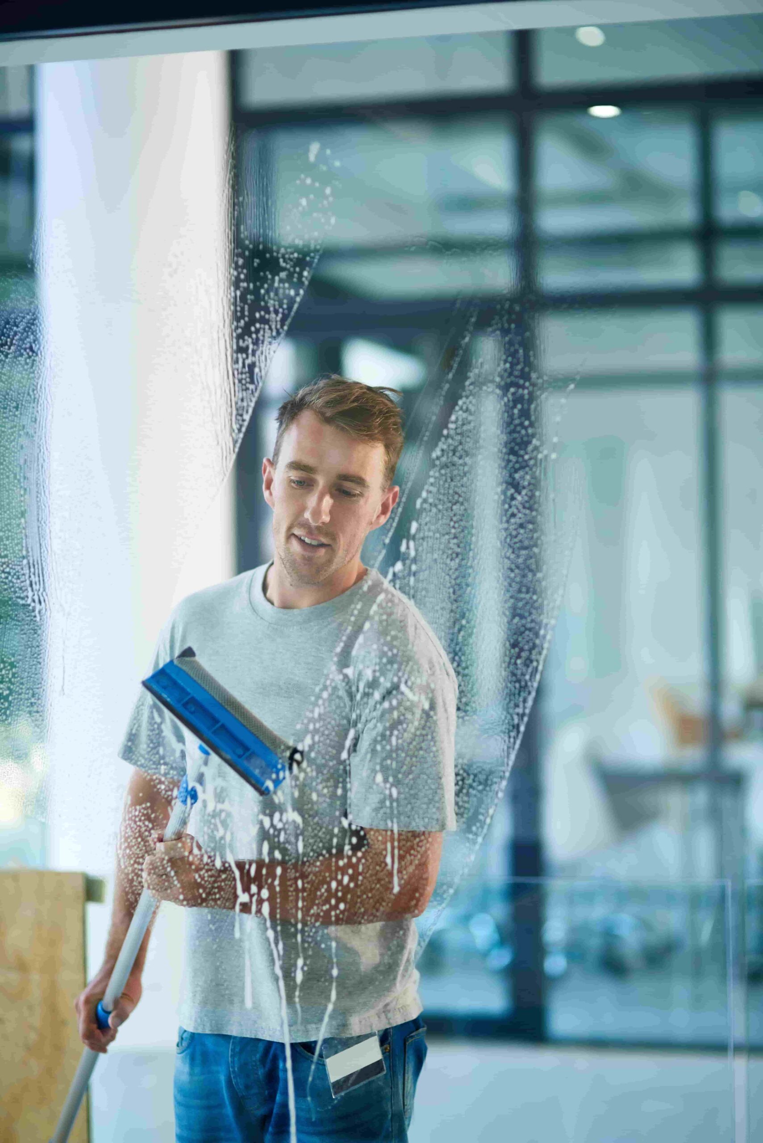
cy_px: 572
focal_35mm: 85
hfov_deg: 16.1
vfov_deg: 23.9
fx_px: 2700
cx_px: 382
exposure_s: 1/125
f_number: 1.8
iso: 320
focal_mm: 85
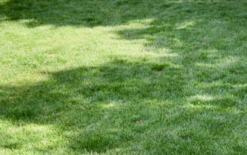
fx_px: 707
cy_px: -39
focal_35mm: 105
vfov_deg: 12.2
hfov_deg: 18.6
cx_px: 310
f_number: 5.6
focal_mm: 20
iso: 100
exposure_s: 1/200
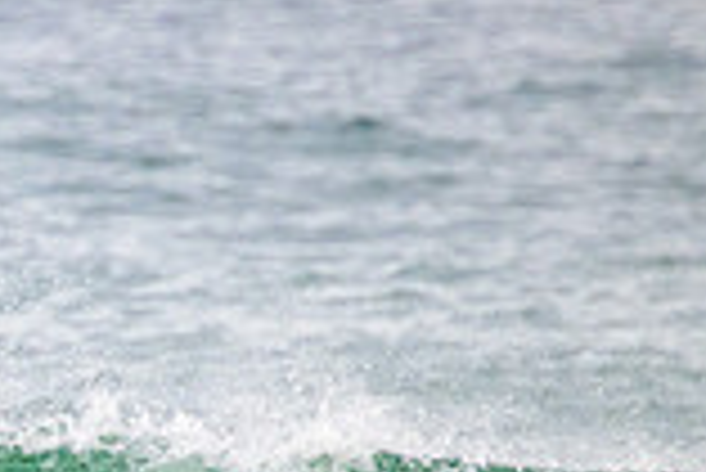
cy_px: 569
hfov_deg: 0.7
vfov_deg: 0.5
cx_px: -580
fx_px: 57846
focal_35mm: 2947
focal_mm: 800
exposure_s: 1/2000
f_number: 11
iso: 2000
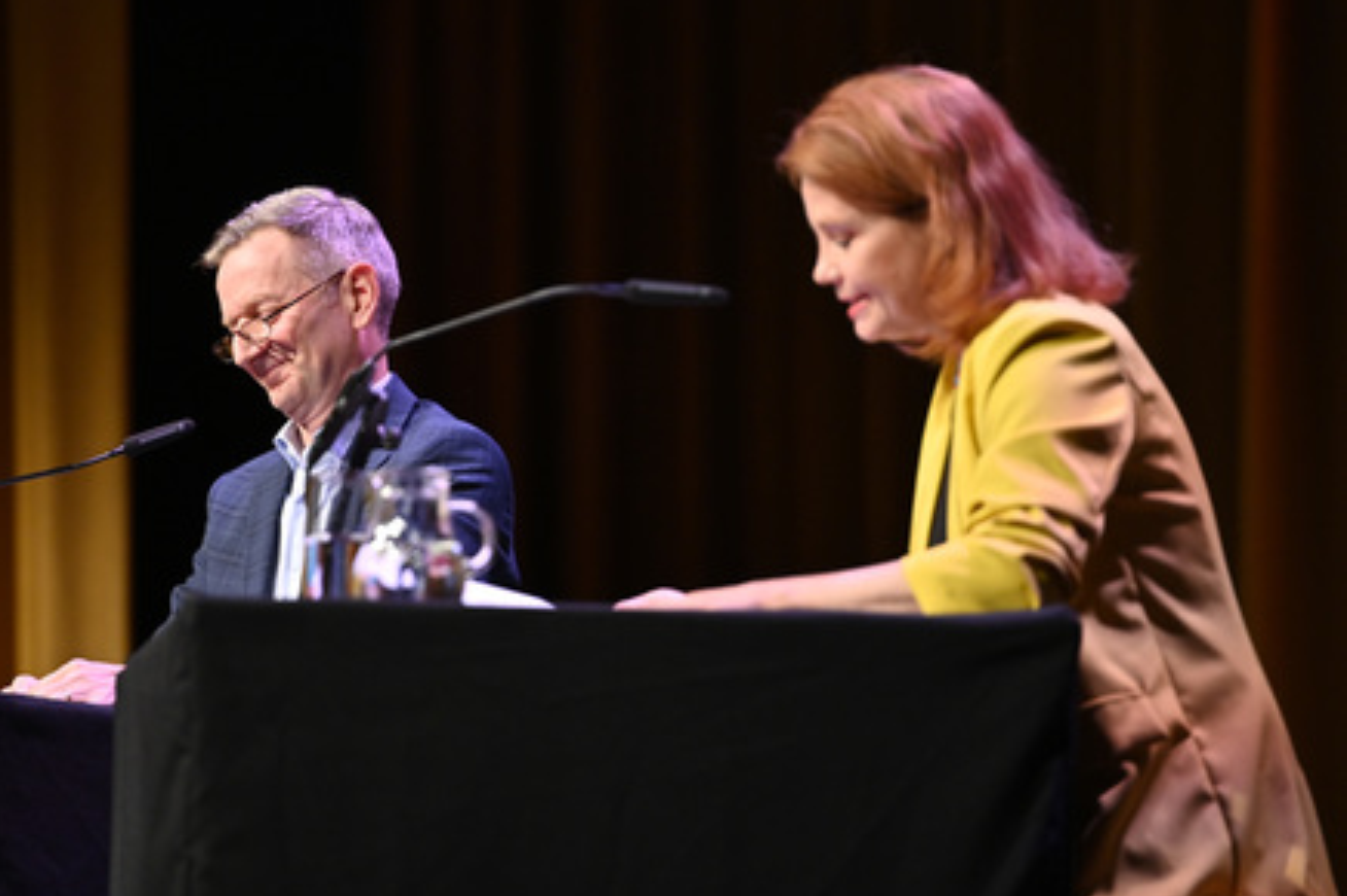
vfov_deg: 7.6
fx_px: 6767
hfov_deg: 11.4
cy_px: 457
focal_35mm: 181
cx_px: 653
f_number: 2.8
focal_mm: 175
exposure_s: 1/500
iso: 1000
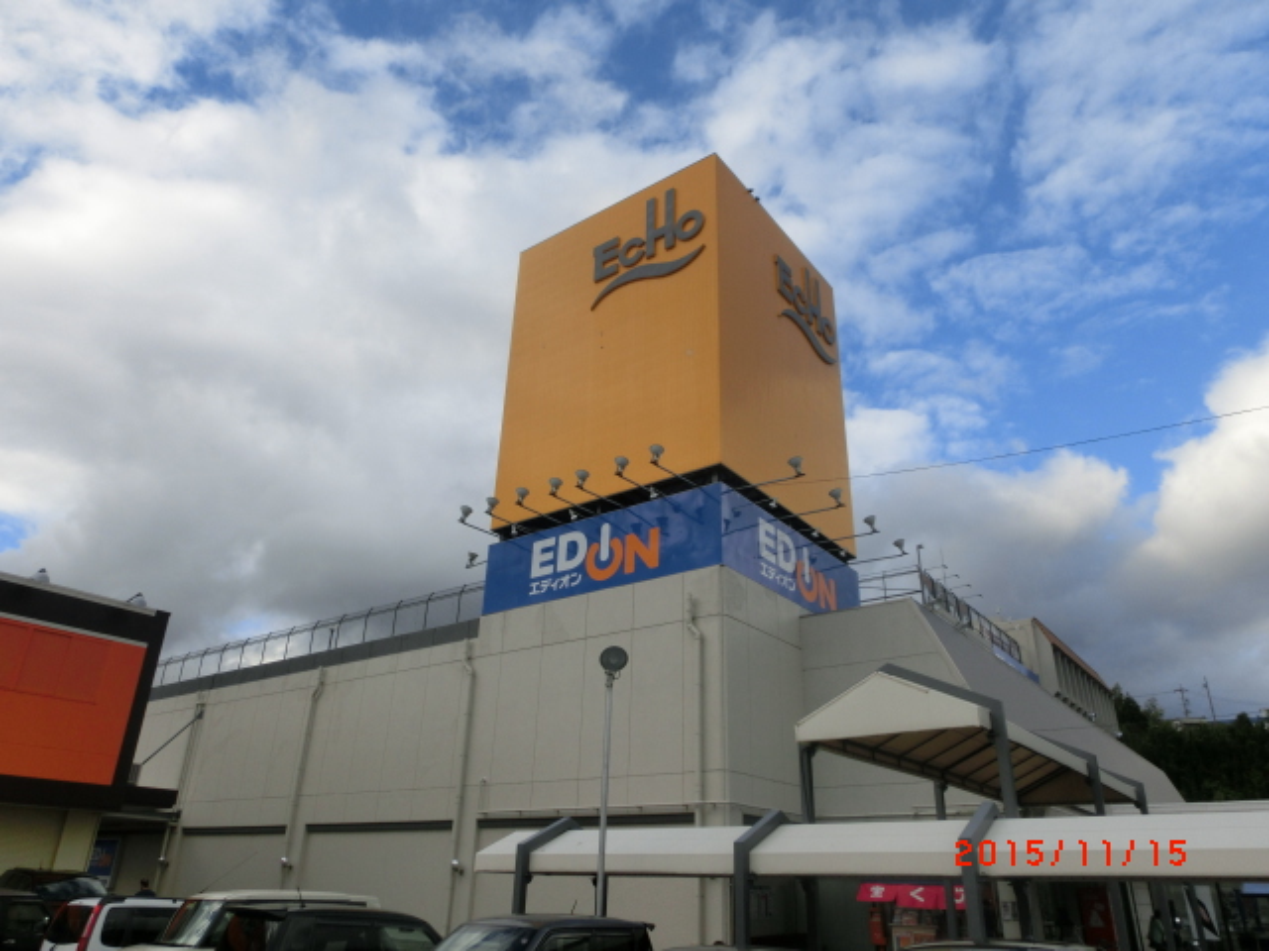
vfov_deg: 56.8
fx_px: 880
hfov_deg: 71.6
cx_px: 634
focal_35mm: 24
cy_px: 476
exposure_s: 1/1000
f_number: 3
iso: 80
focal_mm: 4.24
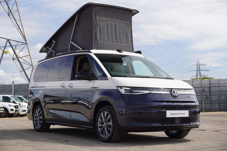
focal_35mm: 63
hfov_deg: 31.9
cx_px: 114
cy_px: 76
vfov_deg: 21.5
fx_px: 397
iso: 100
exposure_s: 1/125
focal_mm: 42
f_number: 9
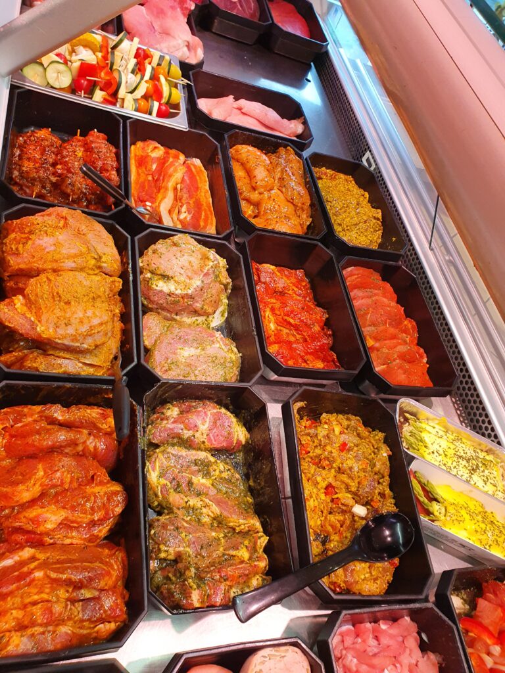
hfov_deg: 53.1
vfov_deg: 67.3
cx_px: 252
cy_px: 336
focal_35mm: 26
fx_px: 506
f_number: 2.4
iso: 125
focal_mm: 4.32
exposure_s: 1/100
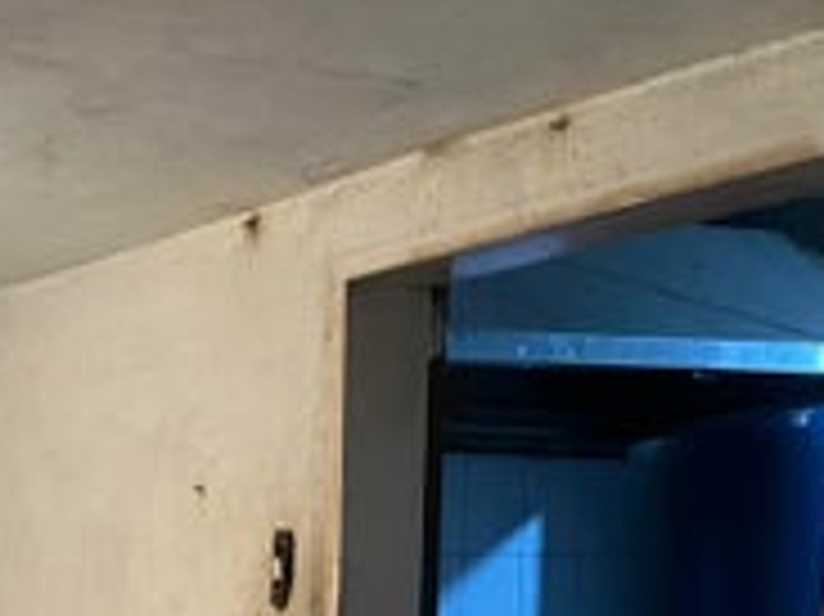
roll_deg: +1.2
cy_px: 1025
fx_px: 2165
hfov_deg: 20.0
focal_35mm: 91
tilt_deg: -10.2
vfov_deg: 14.7
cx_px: -207
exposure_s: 1/60
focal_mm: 5.1
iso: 250
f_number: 1.6
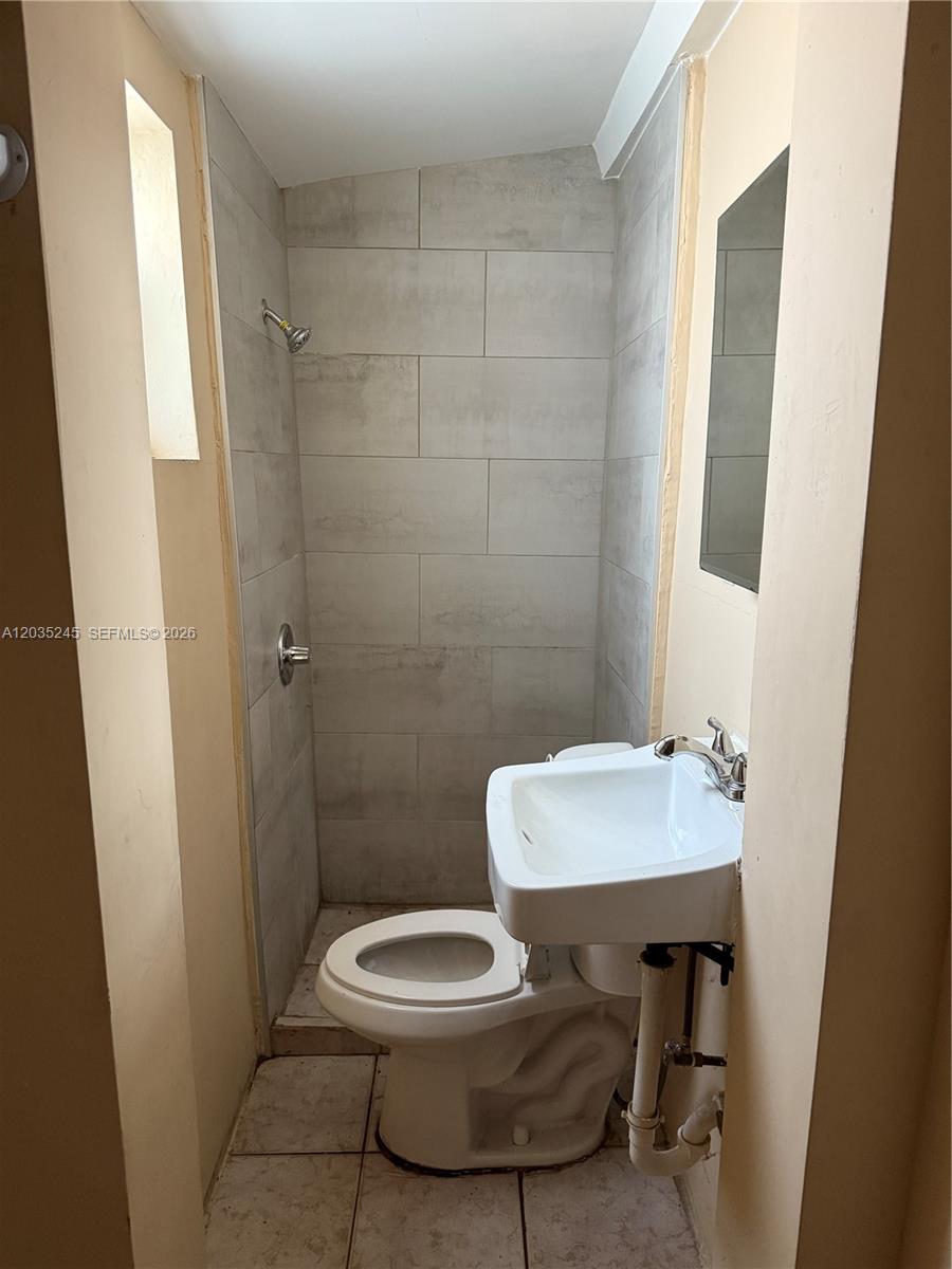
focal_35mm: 24
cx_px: 476
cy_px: 634
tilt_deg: -10.3
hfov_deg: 56.8
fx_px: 880
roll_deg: -1.0
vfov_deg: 71.6
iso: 400
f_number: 1.78
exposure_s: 1/60
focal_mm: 6.76
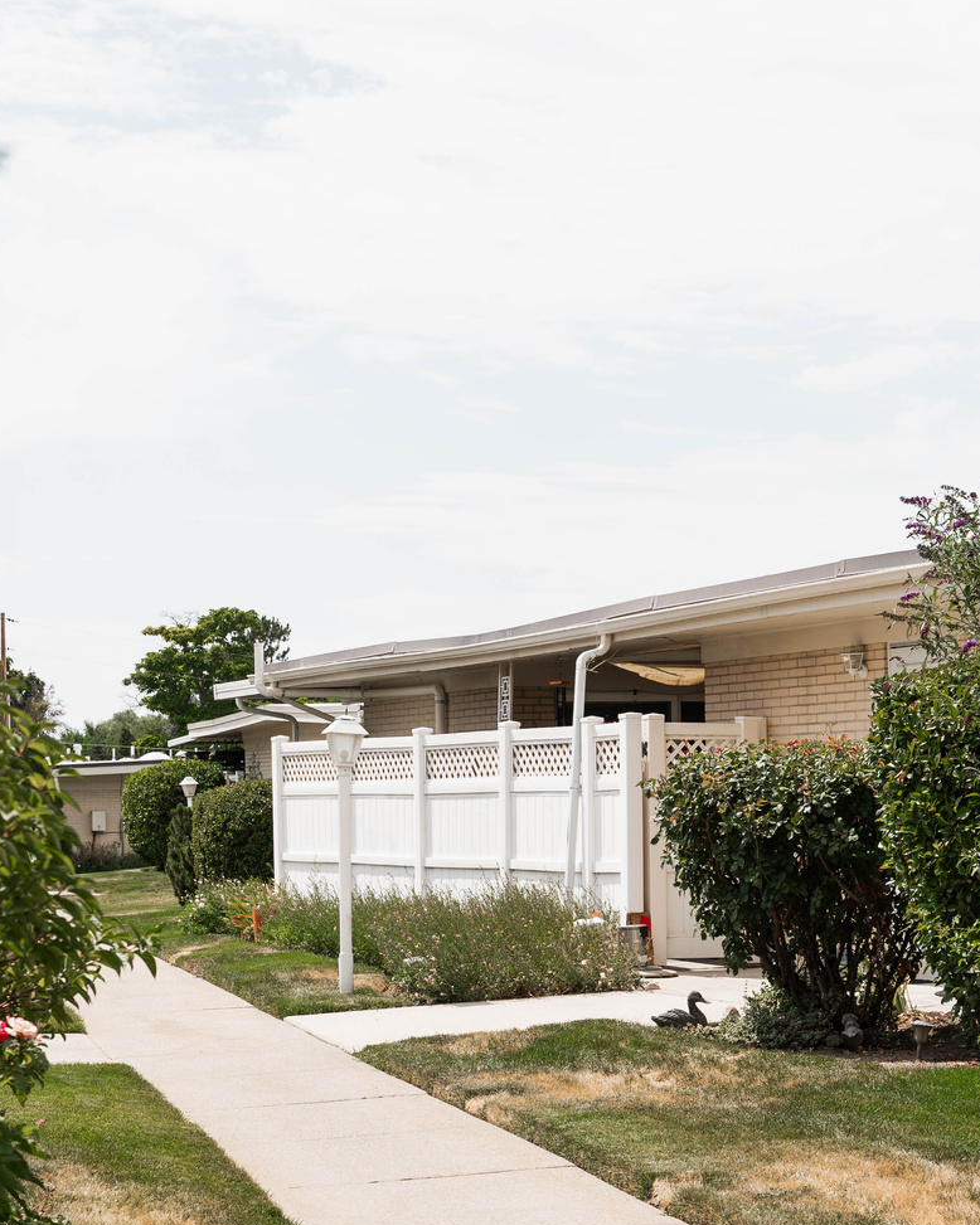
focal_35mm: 83
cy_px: 770
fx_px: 2995
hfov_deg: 18.5
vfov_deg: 23.1
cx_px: 636
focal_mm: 41.8
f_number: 5.6
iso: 100
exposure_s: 1/640
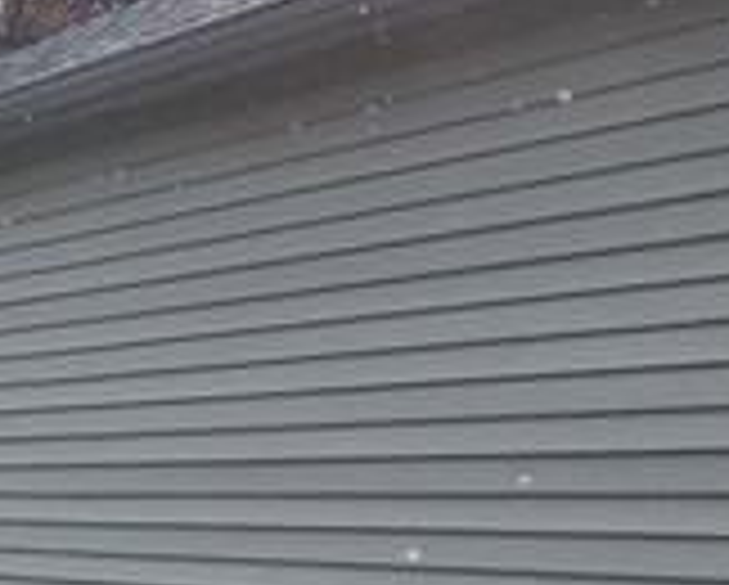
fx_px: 1728
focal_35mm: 80
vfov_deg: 18.8
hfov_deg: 12.6
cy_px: 554
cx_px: -1300
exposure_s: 1/5075
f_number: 2.2
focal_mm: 2.2
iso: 50
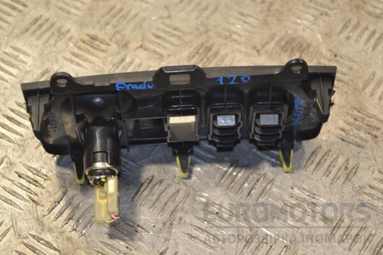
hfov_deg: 24.6
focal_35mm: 82
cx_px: 192
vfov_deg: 16.6
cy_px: 128
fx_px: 878
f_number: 5.6
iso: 560
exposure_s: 1/60
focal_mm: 55
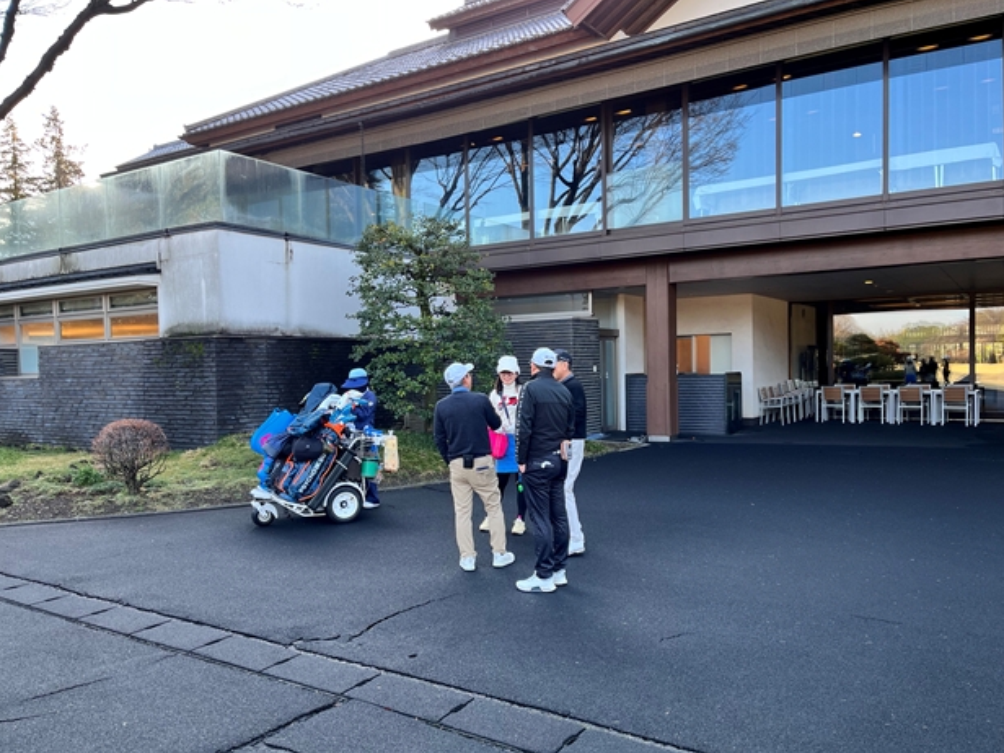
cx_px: 512
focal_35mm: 27
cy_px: 378
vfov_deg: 51.4
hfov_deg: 65.3
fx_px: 783
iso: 40
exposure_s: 1/173
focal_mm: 5.1
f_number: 1.6
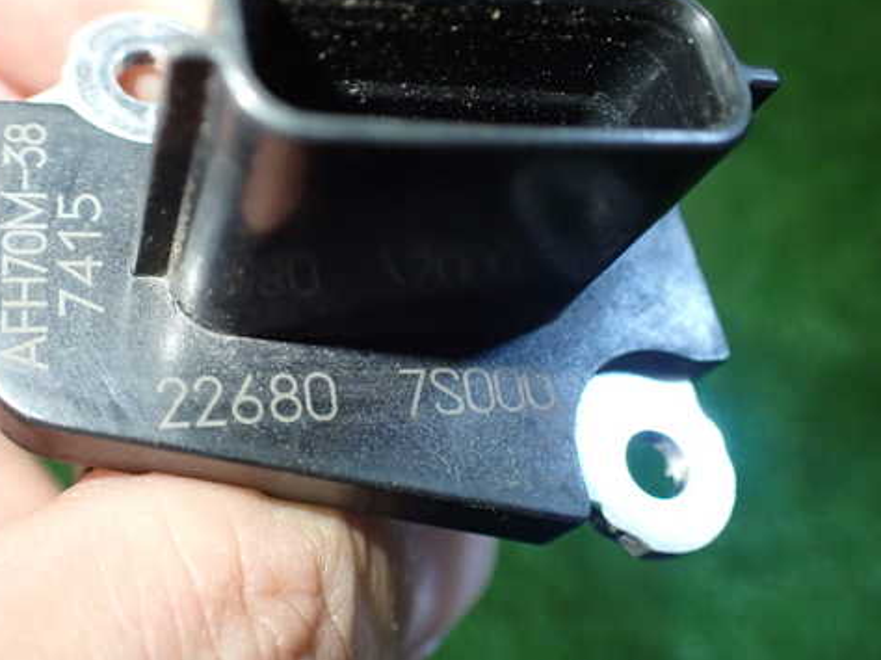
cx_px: 353
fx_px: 967
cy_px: 290
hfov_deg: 48.7
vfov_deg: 37.6
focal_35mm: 38
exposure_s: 1/125
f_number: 2.3
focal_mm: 5.4
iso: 640
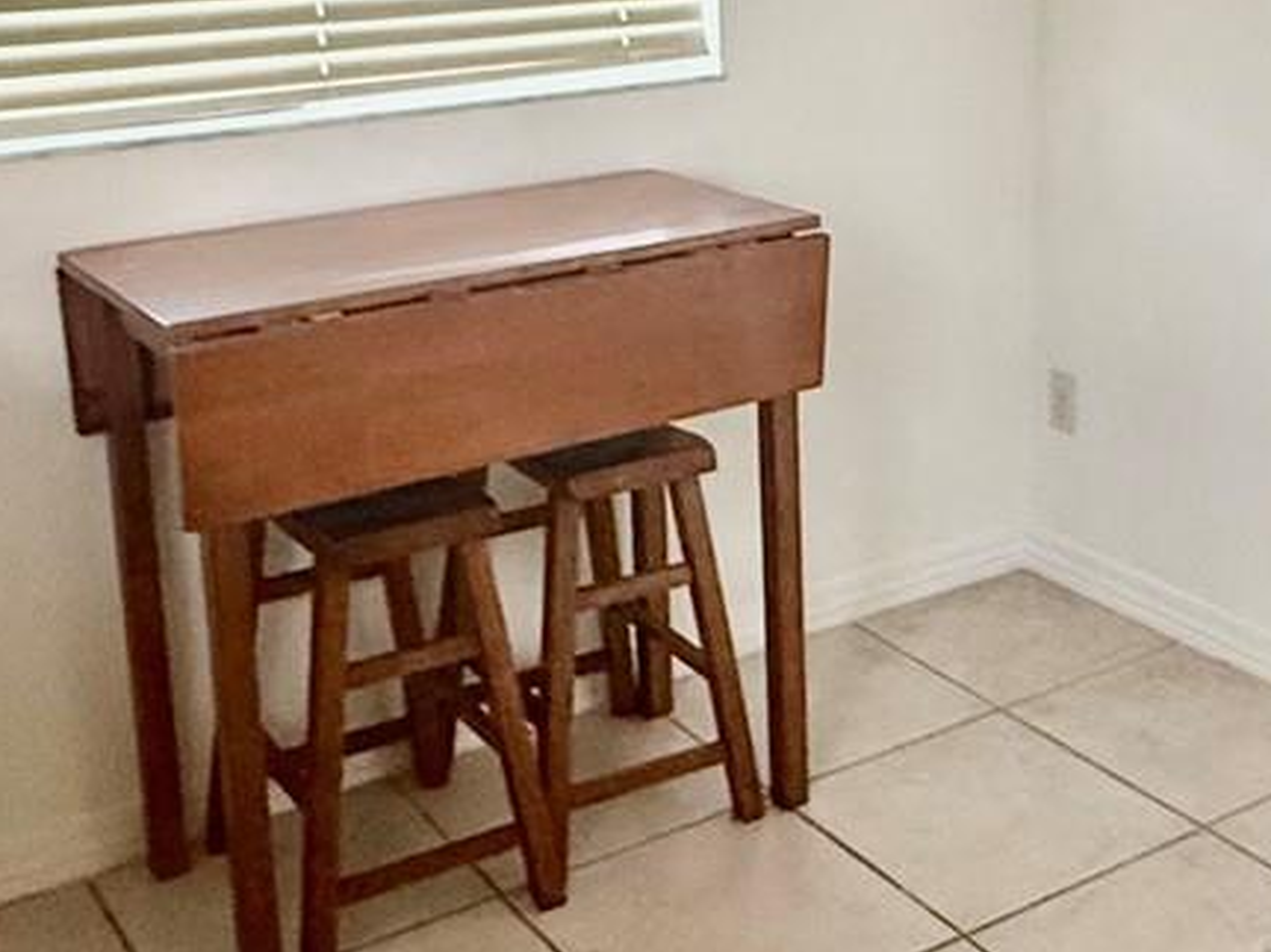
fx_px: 1909
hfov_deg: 36.5
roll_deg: +1.2
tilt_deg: -11.1
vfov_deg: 27.6
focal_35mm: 52
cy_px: 227
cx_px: 835
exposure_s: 1/88
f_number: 2.2
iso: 320
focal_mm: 2.22
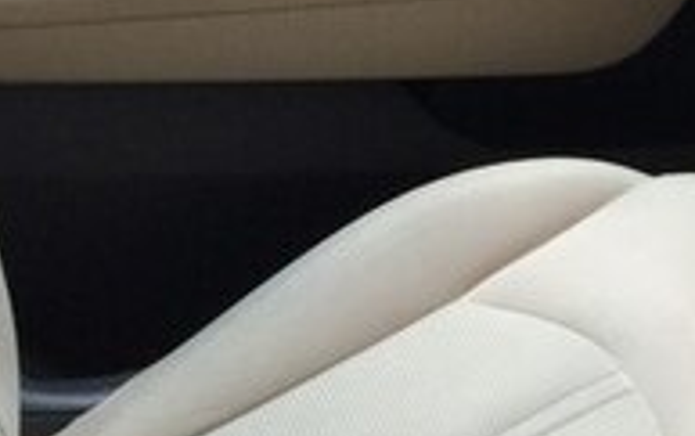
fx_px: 1991
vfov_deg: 12.4
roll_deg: -2.1
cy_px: 373
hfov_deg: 17.6
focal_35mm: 105
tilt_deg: -33.1
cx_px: 1062
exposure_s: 1/33
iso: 64
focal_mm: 4.15
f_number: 2.2
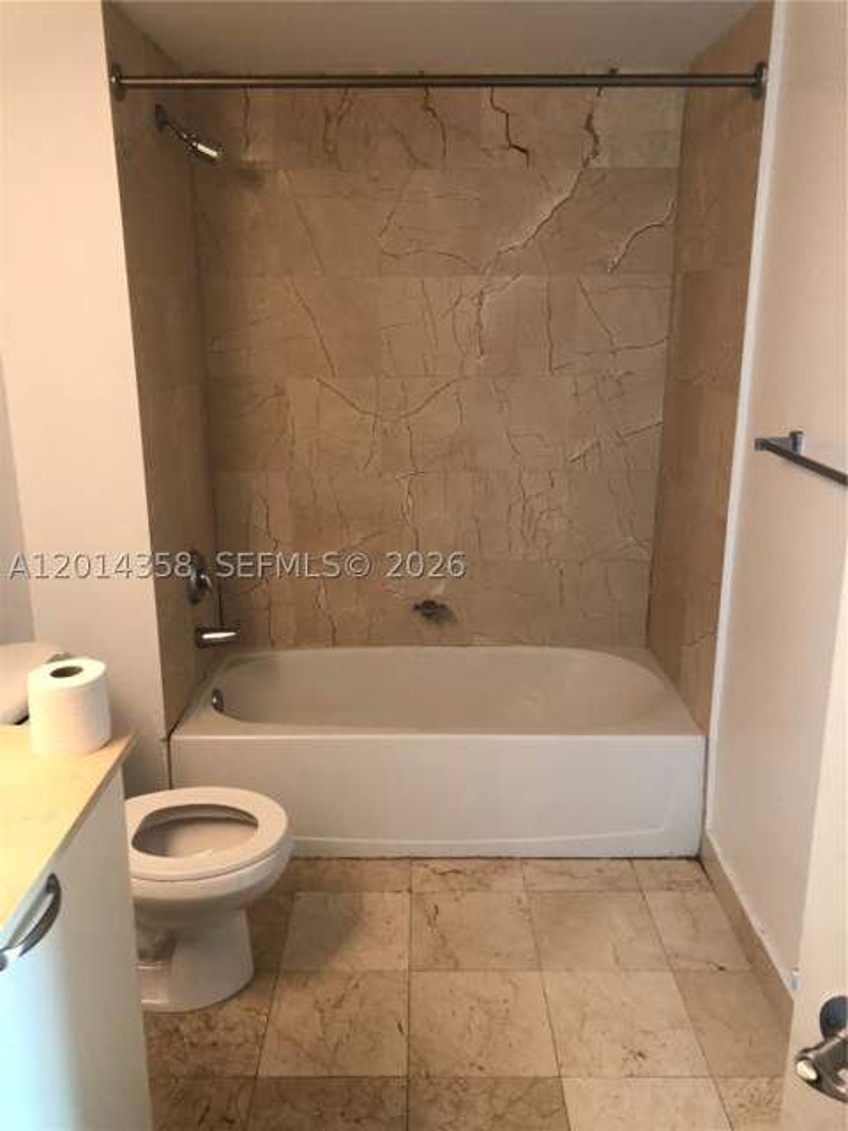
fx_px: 915
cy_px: 566
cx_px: 424
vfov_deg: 63.4
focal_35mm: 28
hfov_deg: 49.7
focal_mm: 4
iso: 40
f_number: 1.8
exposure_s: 1/15
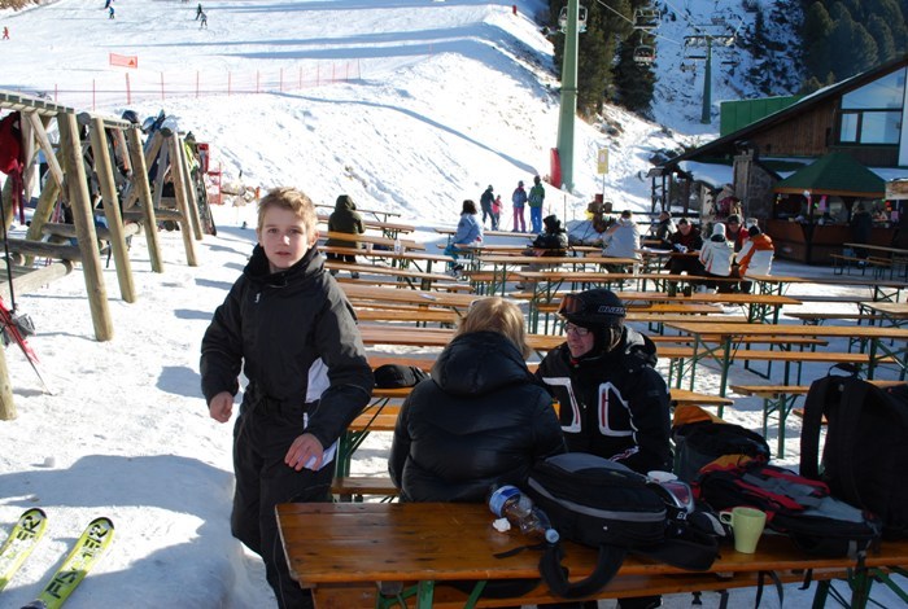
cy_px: 304
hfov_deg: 53.0
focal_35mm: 36
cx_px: 454
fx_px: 910
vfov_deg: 37.0
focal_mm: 24
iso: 100
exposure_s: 1/200
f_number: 7.1
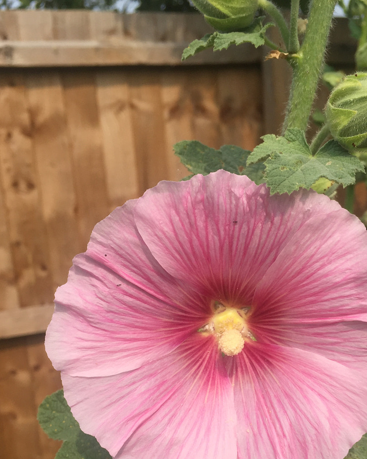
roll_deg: +1.6
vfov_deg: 41.3
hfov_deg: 34.0
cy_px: 314
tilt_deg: -15.3
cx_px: 226
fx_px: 597
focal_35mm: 44
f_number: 2.2
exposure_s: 1/2475
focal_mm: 4.15
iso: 32
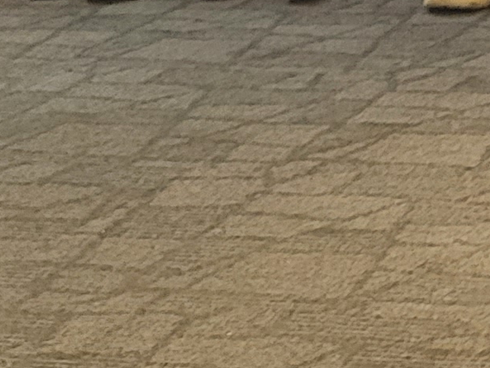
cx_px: 1284
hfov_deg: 10.4
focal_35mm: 155
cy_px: -734
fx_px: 2195
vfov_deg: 8.2
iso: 250
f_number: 1.8
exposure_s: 1/40
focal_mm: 5
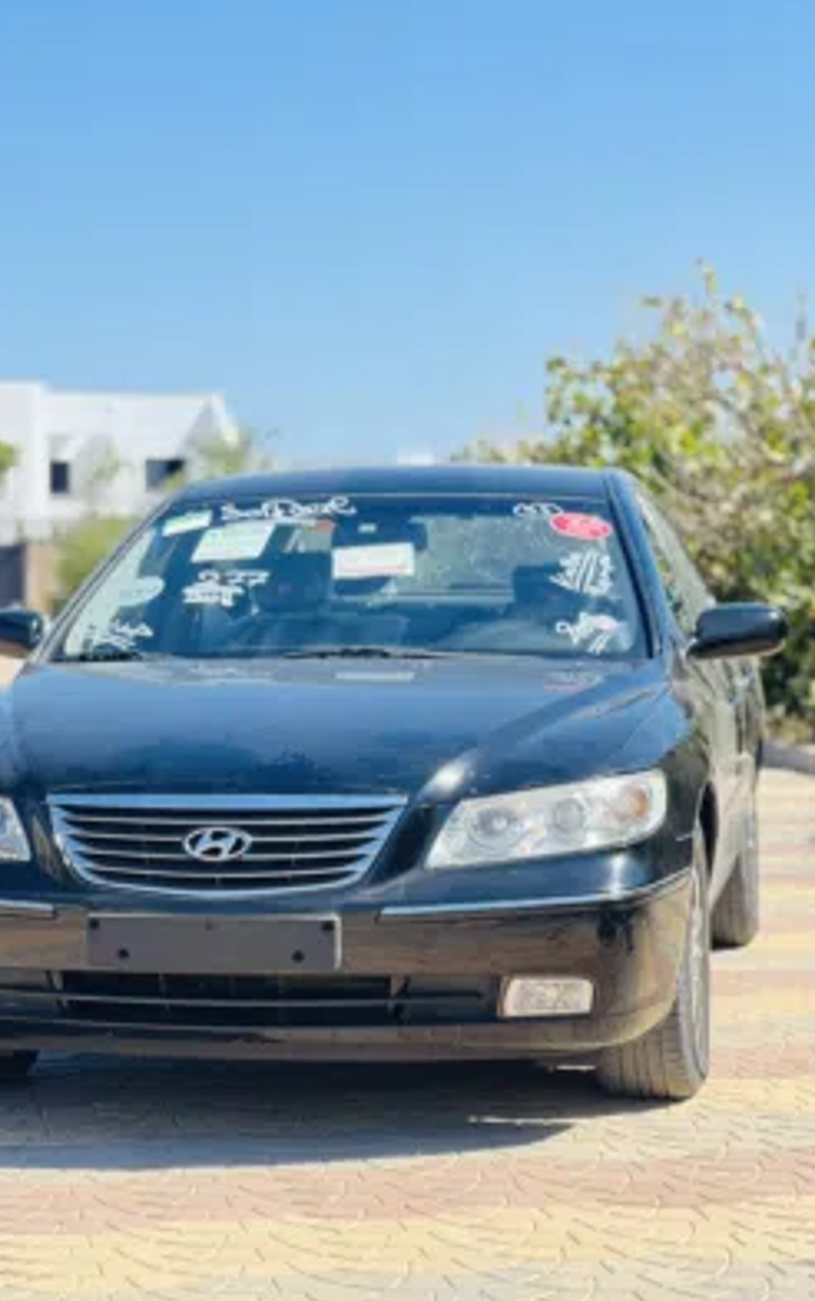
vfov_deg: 24.9
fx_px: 2946
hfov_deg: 15.7
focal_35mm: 83
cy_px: 652
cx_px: 325
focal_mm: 9
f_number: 2.8
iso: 32
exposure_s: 1/172
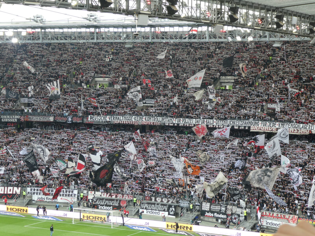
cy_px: 118
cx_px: 158
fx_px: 819
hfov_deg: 21.8
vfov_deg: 16.4
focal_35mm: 90
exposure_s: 1/80
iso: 160
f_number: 4.9
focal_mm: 16.1
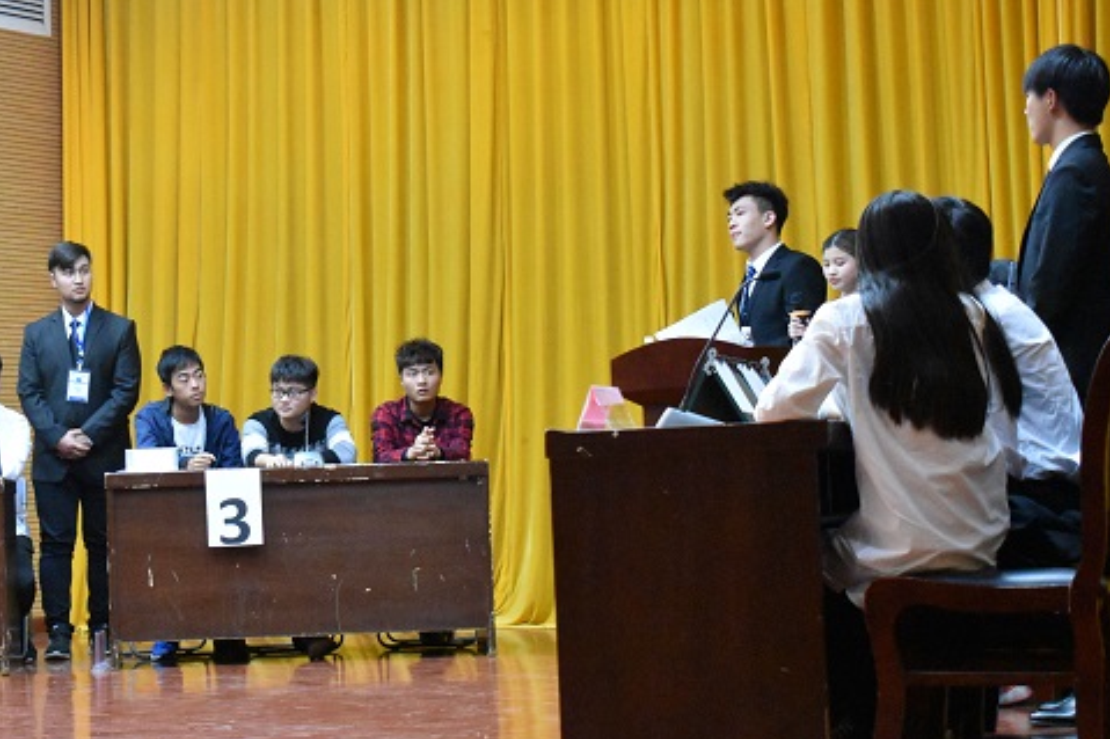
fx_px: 2836
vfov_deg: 14.8
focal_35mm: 92
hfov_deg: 22.1
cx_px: 424
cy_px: 310
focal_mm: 42
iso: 8000
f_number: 5
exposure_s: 1/125
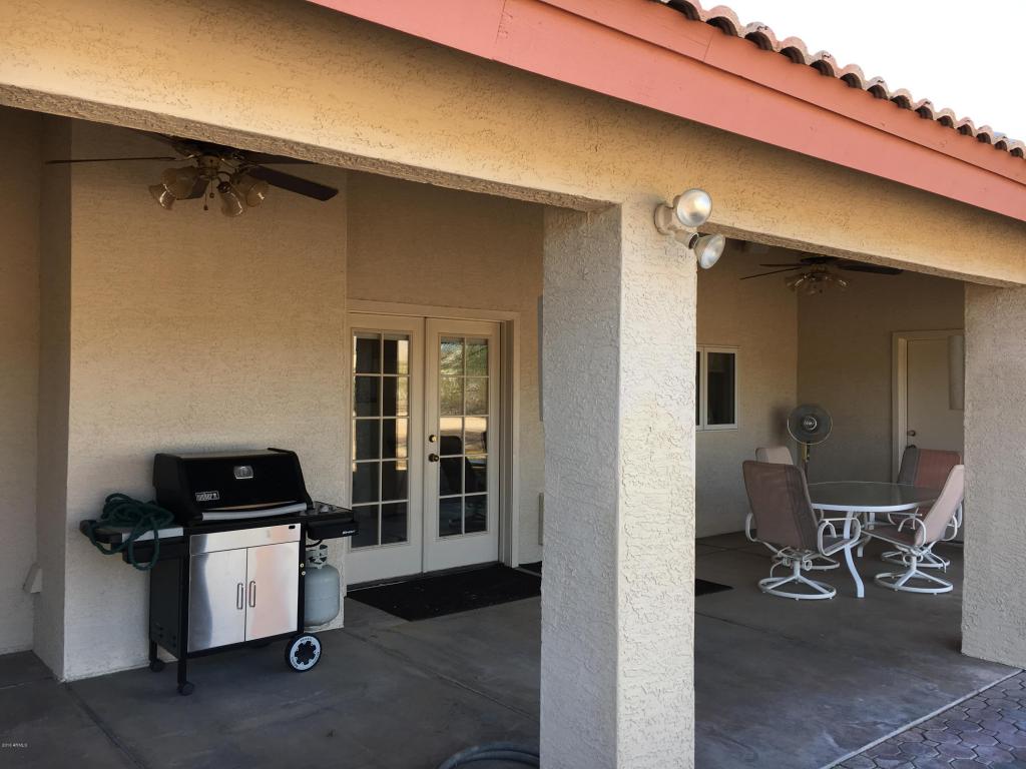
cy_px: 384
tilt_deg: -0.9
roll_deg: +0.2
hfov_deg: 61.7
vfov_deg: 48.2
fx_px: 860
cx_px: 513
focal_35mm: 29
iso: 25
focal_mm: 4.15
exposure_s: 1/208
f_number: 2.2
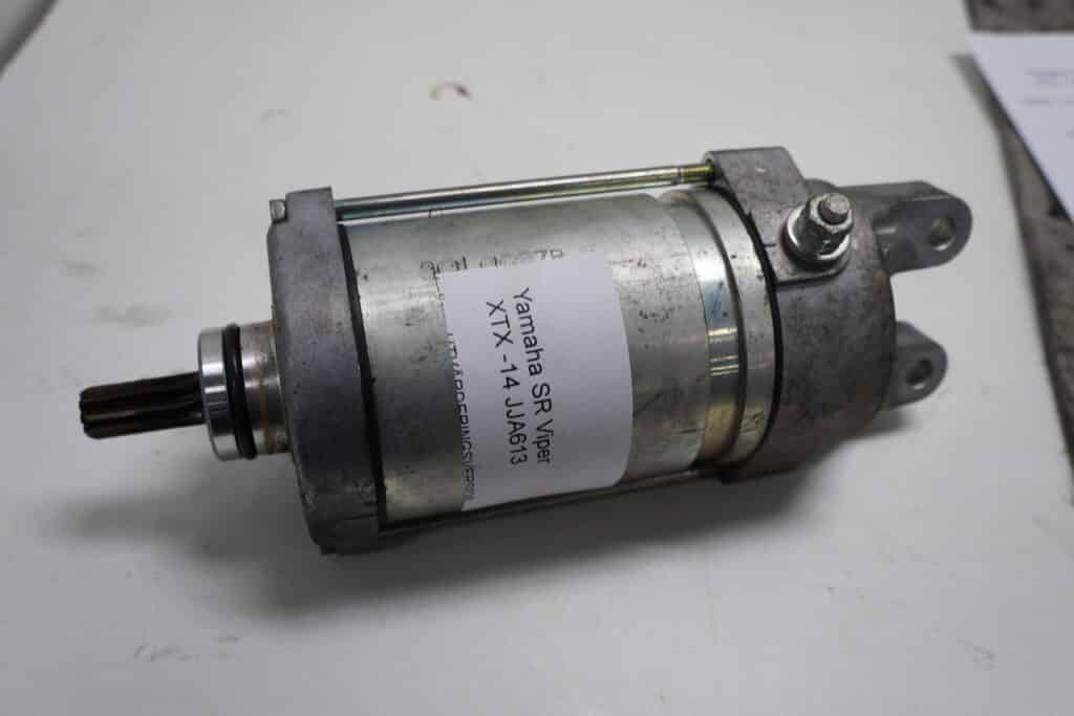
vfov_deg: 43.6
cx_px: 537
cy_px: 358
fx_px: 895
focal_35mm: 30
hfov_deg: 61.9
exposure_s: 1/60
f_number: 5
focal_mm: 20
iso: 160
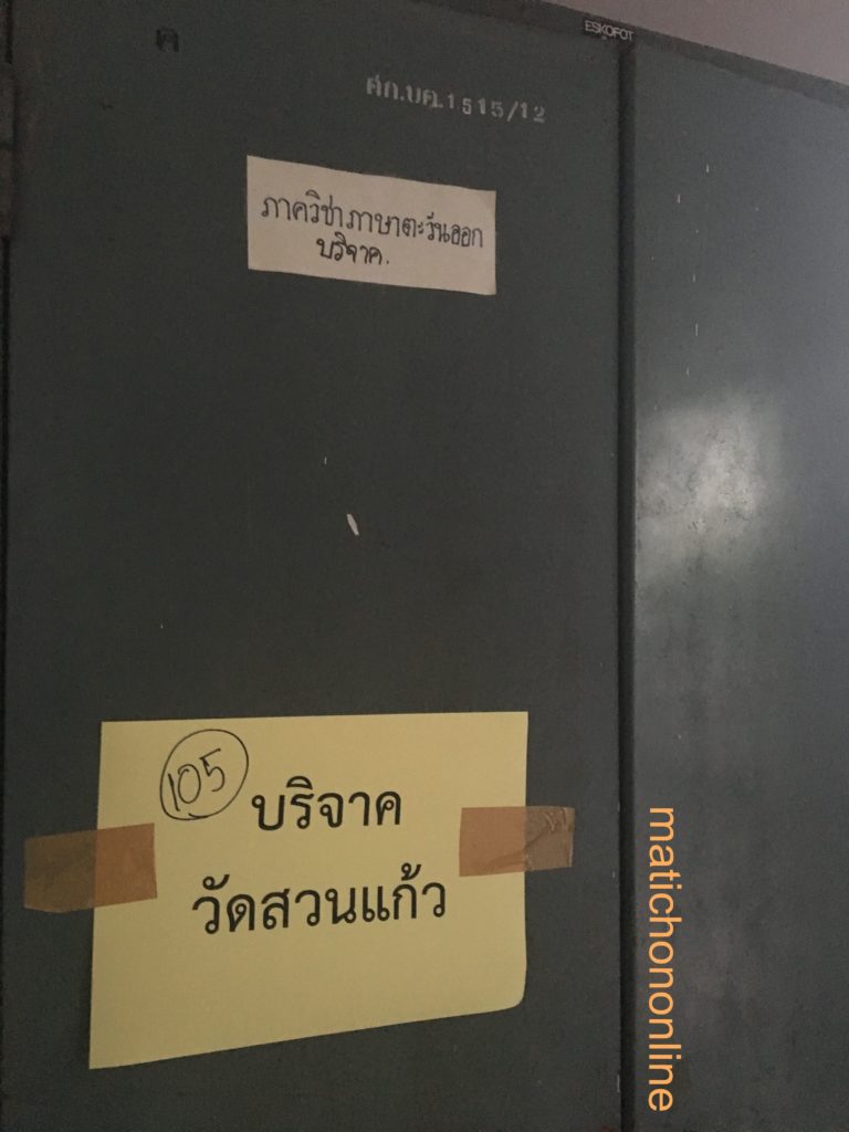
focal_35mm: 29
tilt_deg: +1.1
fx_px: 948
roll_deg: +0.1
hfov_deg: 48.2
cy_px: 566
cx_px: 424
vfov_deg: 61.7
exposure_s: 1/17
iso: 400
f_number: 2.2
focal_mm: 4.15
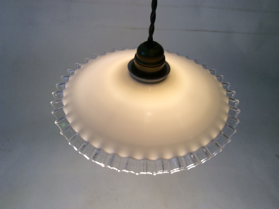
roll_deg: -1.3
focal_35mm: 32
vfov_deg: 44.1
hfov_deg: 56.9
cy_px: 104
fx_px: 258
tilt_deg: -41.7
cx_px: 140
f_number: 2.4
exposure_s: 1/126
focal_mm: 3.3
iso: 32
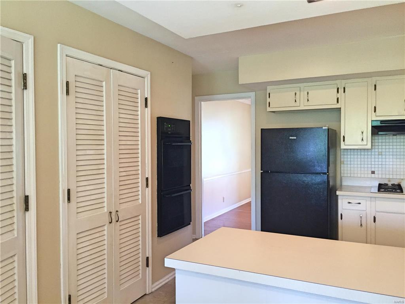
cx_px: 202
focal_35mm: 29
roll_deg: -0.4
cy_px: 152
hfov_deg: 61.7
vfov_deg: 48.2
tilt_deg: -0.6
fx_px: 339
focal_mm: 4.15
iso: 160
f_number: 2.2
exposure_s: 1/30
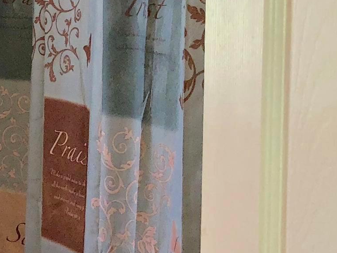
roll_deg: +1.5
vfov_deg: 13.4
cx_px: -287
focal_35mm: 110
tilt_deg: -3.7
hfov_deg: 15.2
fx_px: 1071
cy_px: 46
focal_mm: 3.99
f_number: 1.8
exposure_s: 1/120
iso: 50
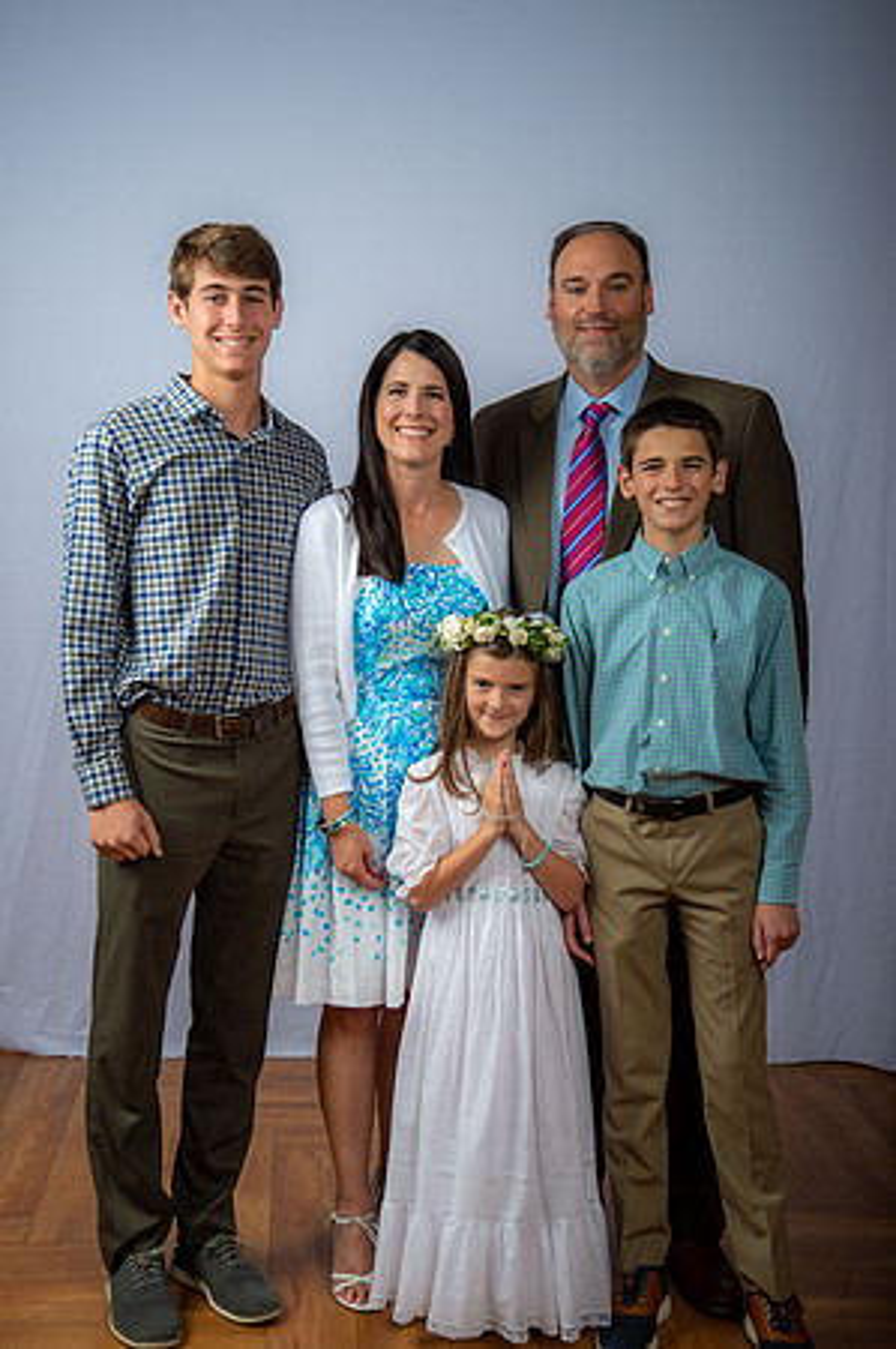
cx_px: 448
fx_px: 1871
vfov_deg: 39.6
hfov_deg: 26.9
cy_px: 674
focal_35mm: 50
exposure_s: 1/200
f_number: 6.3
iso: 250
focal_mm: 50
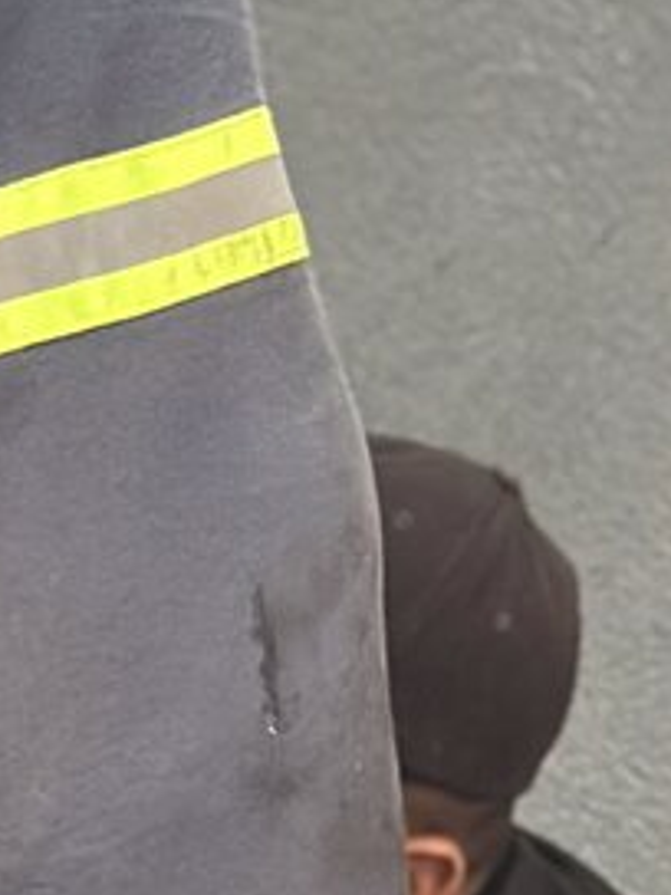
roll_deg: -11.6
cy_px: 859
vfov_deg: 8.0
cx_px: -1039
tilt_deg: -20.0
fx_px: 6384
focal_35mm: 247
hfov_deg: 5.8
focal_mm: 6.86
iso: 500
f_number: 1.78
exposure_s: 1/40
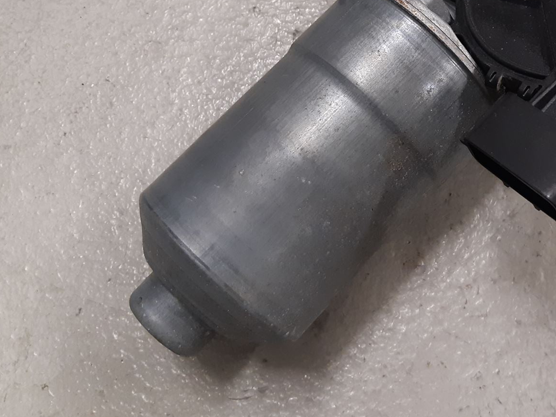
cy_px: 86
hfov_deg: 39.7
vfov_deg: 30.8
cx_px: 441
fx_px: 739
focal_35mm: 46
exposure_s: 1/50
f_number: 1.7
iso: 125
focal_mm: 3.93
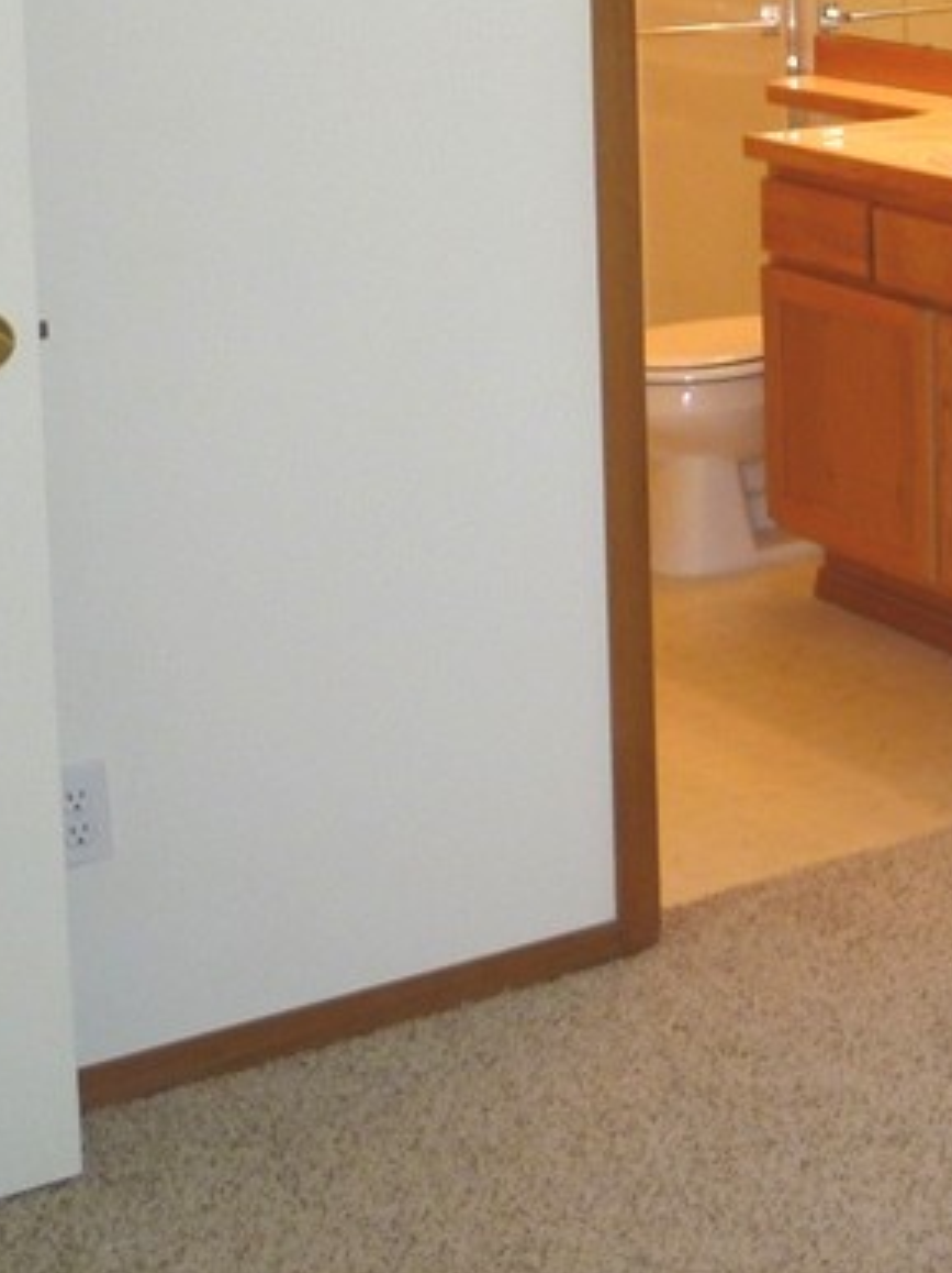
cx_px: 1528
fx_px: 2827
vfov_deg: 24.4
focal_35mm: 77
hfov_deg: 16.9
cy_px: 69
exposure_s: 1/30
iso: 100
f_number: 3.3
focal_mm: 5.2
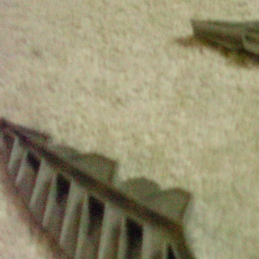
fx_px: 779
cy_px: 204
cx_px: 335
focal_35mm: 92
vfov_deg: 18.7
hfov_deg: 17.7
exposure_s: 1/33
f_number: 3.1
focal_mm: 6.3
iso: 1600
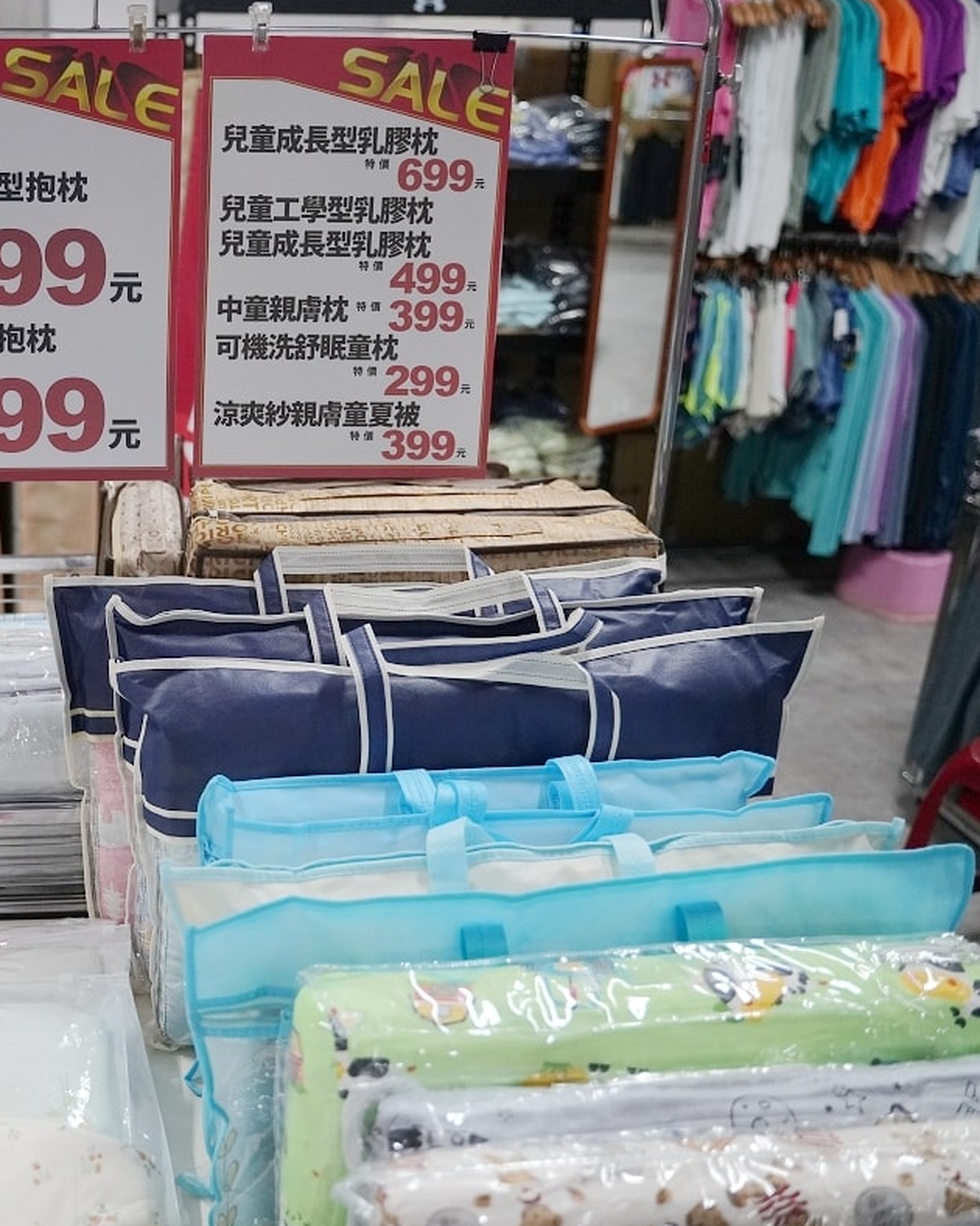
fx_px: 1451
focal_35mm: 40
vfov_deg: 45.8
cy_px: 615
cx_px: 102
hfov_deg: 35.2
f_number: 2.8
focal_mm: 28
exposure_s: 1/160
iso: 3200
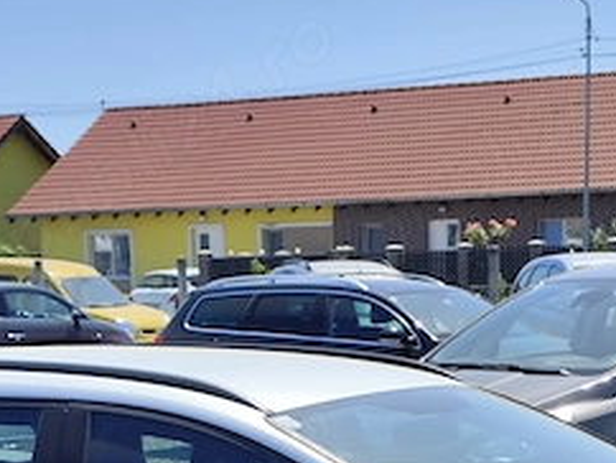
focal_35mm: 114
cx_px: 346
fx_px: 2031
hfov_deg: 17.2
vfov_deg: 12.7
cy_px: 557
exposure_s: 1/1623
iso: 50
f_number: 1.65
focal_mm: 6.19
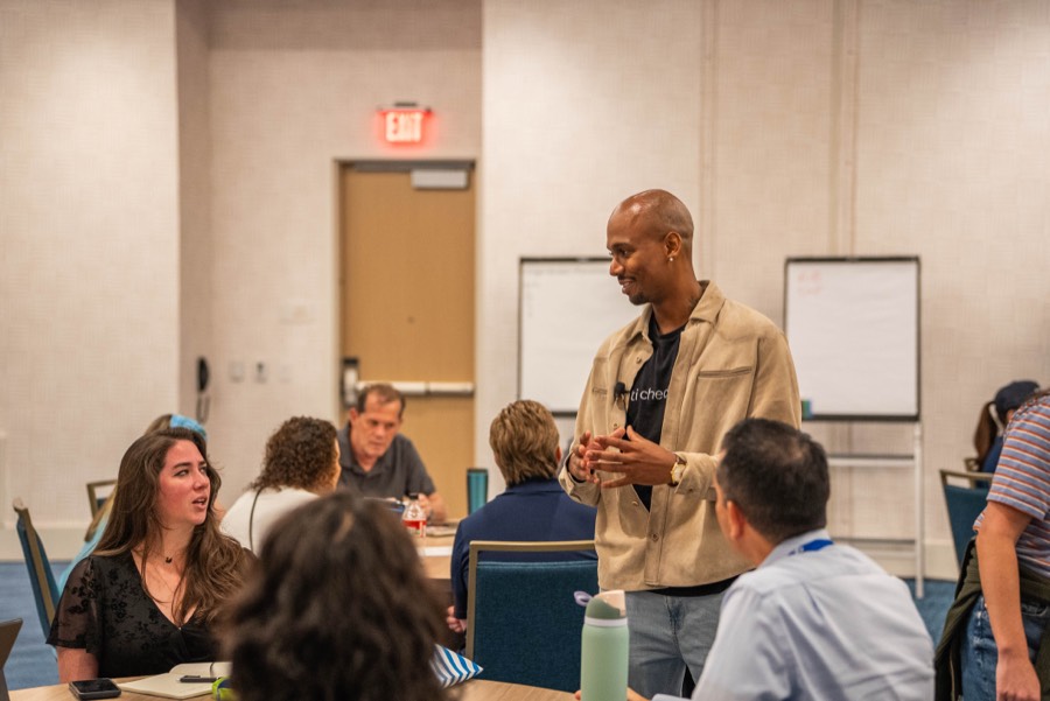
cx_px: 525
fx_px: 2043
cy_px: 350
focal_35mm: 70
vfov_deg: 19.5
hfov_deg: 28.8
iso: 2500
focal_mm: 70
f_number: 2.5
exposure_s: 1/250
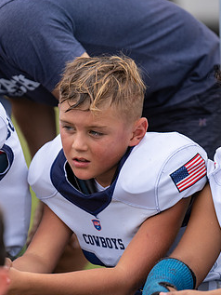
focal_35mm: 352
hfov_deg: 4.2
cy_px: 161
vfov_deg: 5.6
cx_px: 82
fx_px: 2994
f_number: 2.8
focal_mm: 200
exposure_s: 1/500
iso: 100
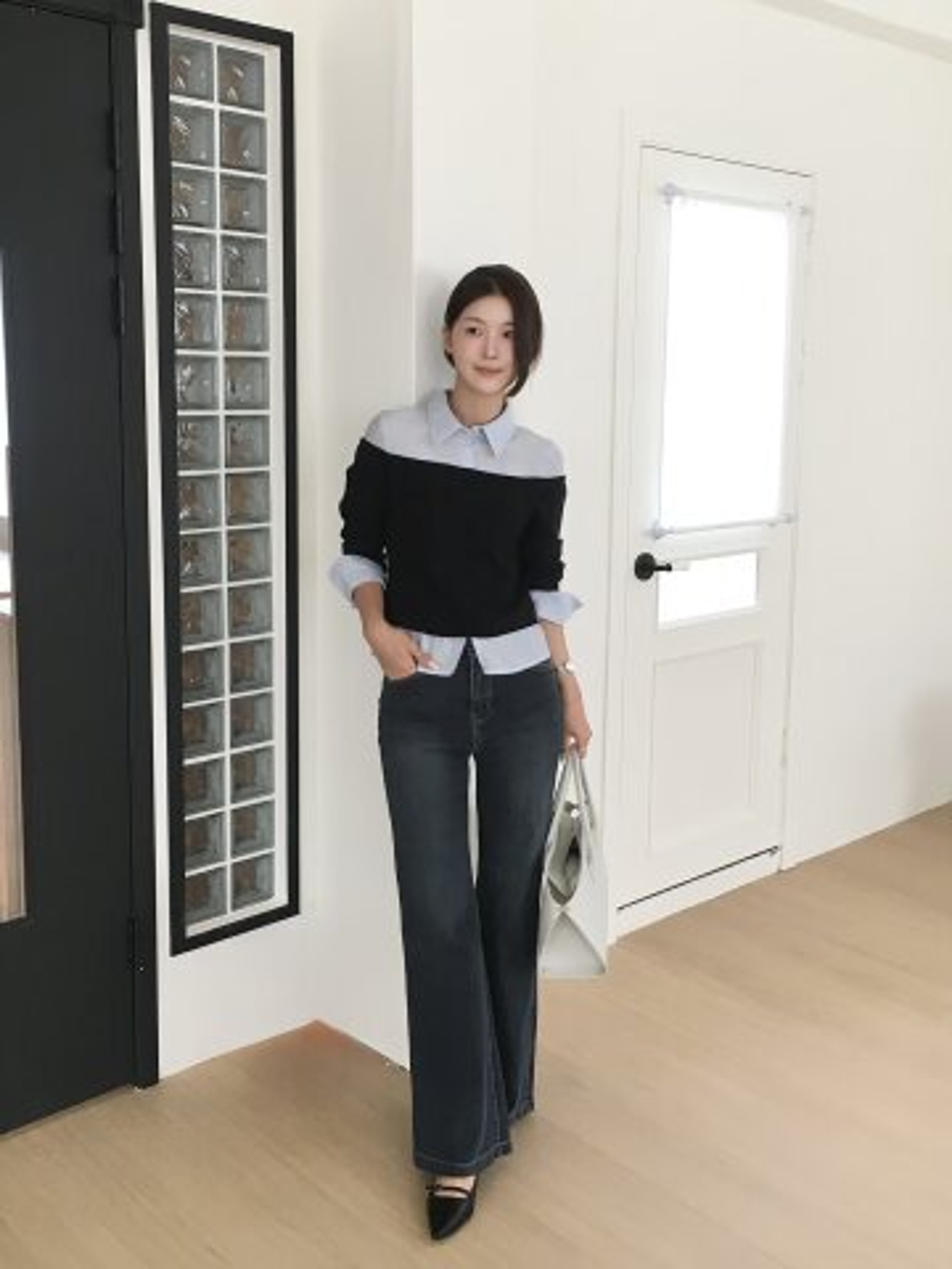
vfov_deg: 61.7
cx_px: 476
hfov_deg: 48.2
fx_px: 1063
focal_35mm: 29
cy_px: 634
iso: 50
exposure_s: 1/30
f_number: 2.2
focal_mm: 4.15
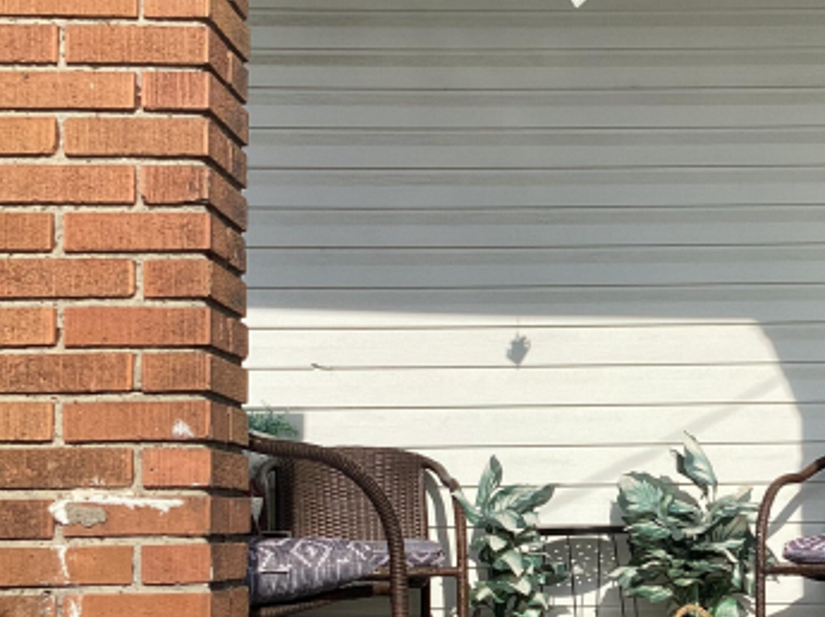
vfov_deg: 24.2
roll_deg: +0.2
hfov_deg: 31.3
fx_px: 1428
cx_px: 668
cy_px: 430
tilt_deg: +4.0
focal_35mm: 60
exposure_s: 1/1698
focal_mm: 3.3
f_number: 2.4
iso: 25
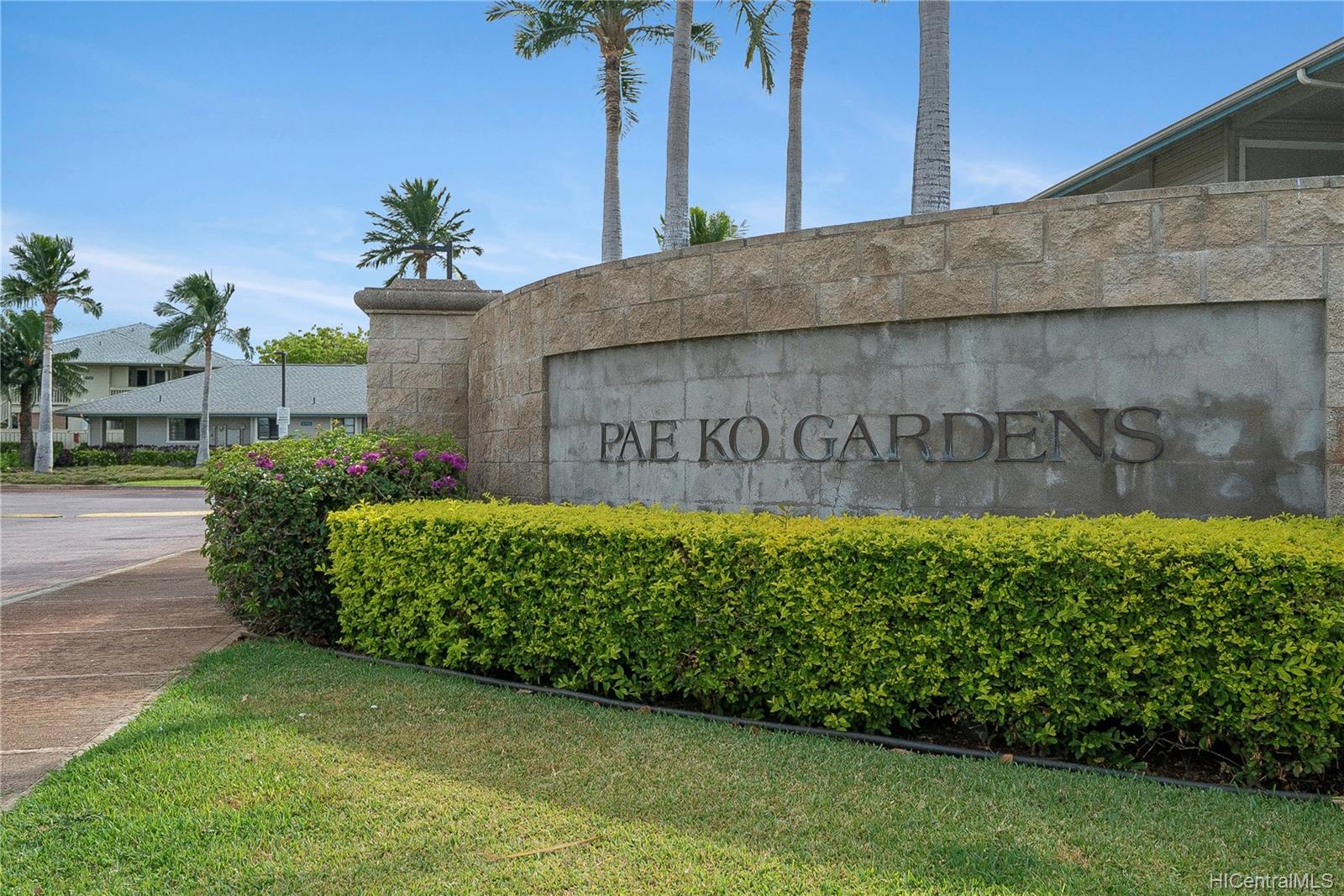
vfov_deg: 42.3
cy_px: 448
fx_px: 1157
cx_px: 672
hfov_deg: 60.3
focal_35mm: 31
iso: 320
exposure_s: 1/5000
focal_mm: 21
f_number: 4
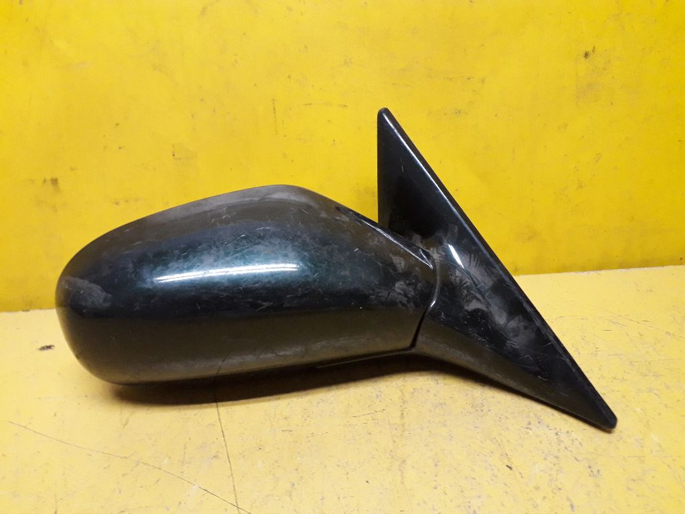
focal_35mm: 27
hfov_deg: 65.3
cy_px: 257
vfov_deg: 51.4
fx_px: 534
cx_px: 342
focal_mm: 3.6
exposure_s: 1/25
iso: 200
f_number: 1.9
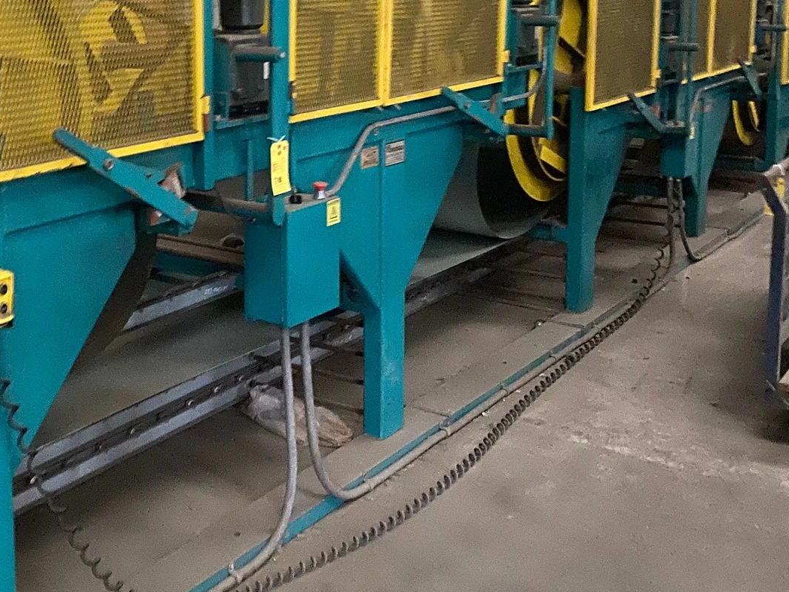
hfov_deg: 37.2
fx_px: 1117
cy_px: 105
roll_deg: +1.6
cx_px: 135
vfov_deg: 28.9
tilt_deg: -6.8
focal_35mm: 49
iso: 500
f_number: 1.8
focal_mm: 4.25
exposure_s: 1/8
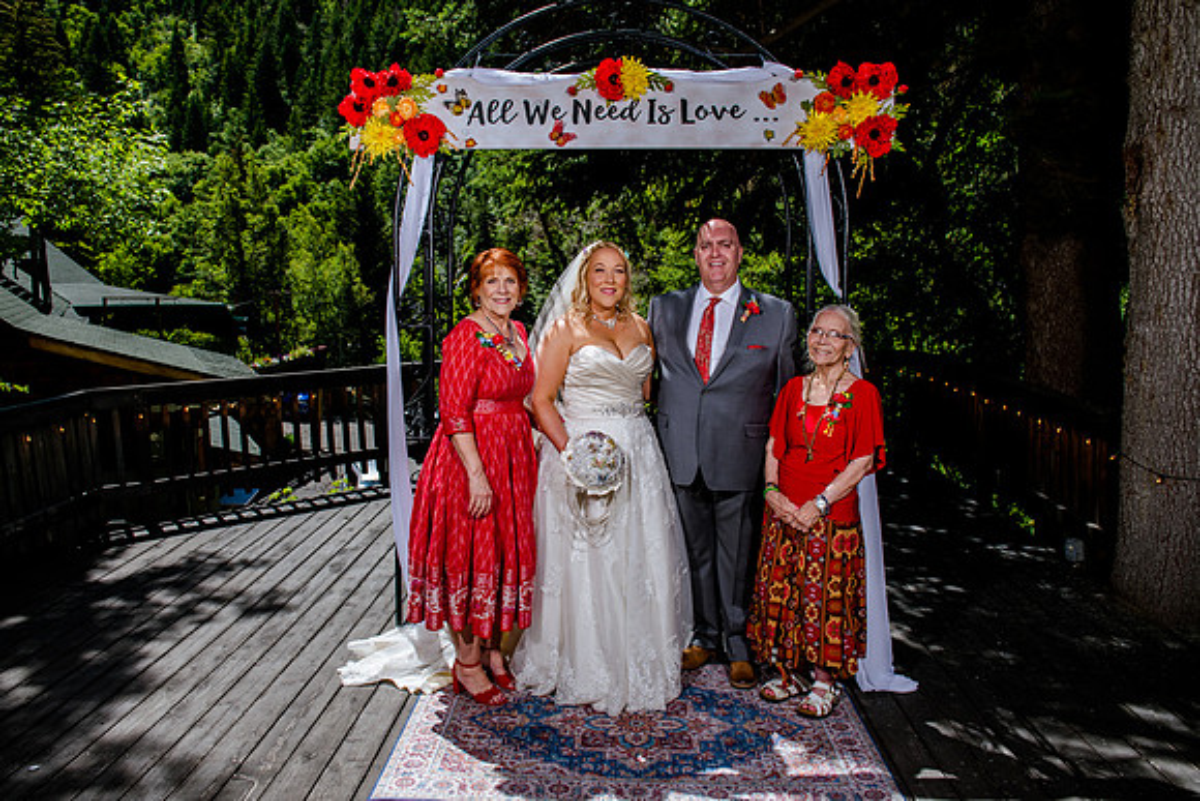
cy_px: 386
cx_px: 576
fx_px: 906
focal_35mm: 27
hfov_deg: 67.0
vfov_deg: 47.7
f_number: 8
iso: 160
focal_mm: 26
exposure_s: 1/400
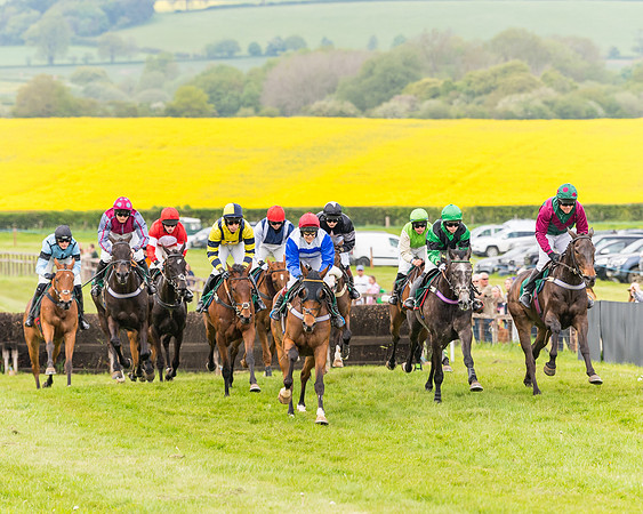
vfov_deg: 5.1
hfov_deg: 6.4
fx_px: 5745
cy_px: 252
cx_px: 292
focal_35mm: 302
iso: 640
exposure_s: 1/1250
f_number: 4
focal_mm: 165
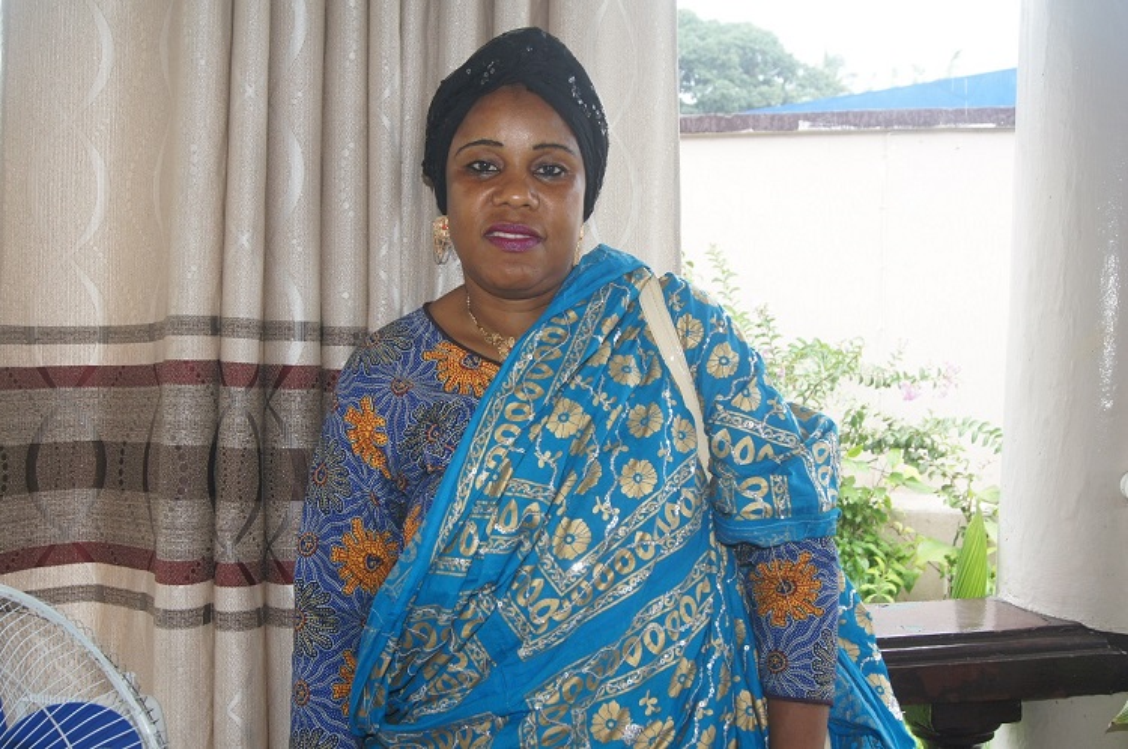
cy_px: 374
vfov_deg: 36.8
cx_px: 564
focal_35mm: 36
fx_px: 1127
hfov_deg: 53.2
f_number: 5.6
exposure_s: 1/80
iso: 250
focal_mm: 24
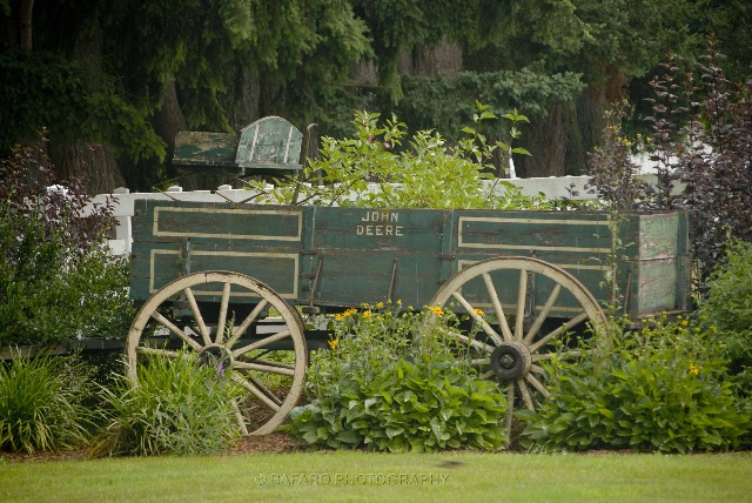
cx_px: 376
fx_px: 3763
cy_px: 252
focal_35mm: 180
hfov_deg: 11.4
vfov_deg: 7.6
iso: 200
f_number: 5
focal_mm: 120
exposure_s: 1/125
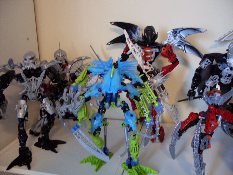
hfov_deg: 49.0
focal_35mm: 38
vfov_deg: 37.7
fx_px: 256
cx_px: 116
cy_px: 88
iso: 200
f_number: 2.8
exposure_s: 1/10
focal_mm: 6.3
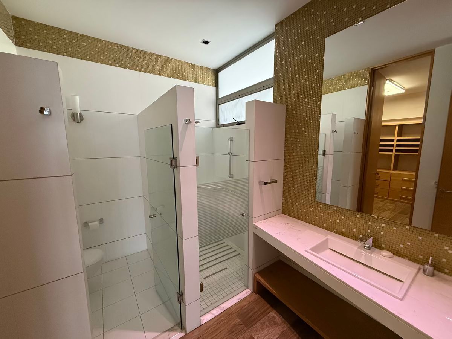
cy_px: 170
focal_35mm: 14
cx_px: 226
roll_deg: +0.0
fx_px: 183
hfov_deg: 102.1
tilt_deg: -7.3
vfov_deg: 85.7
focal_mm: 2.22
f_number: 2.2
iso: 500
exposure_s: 1/60
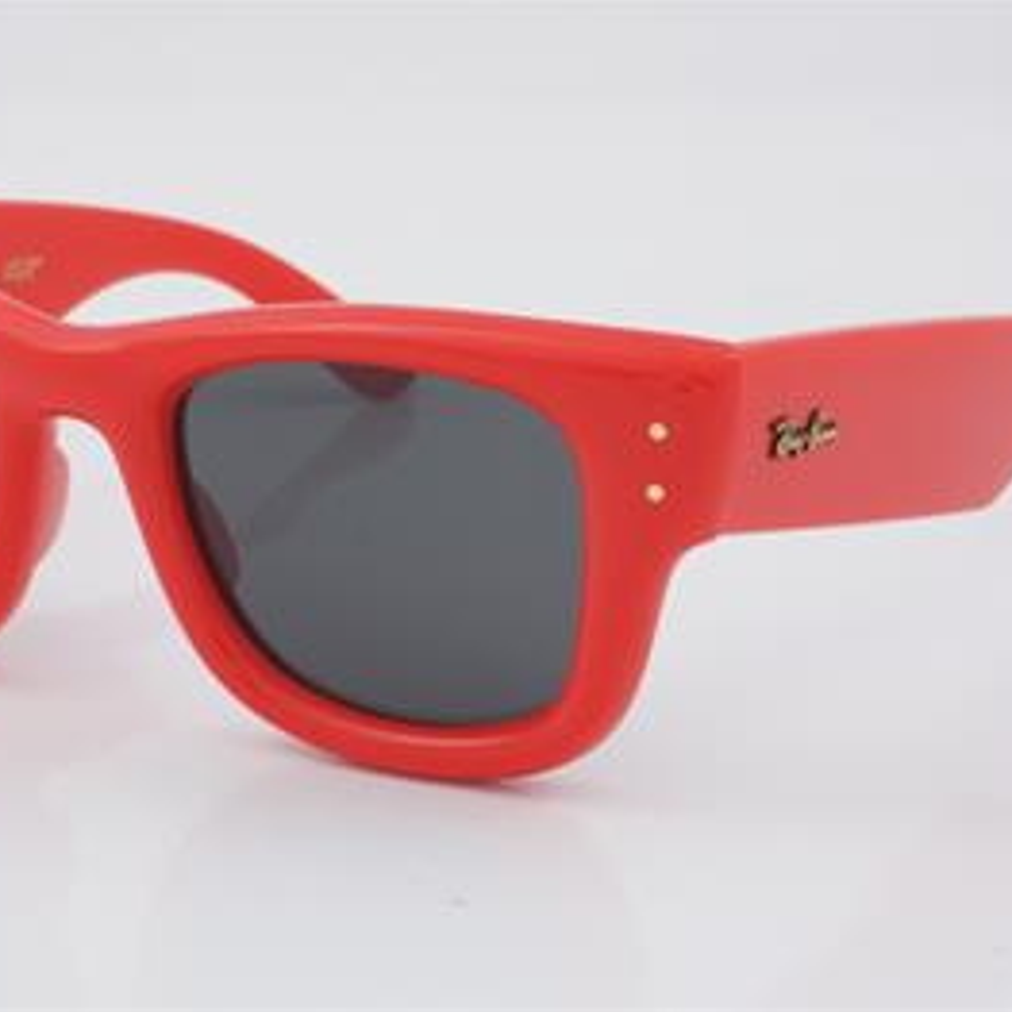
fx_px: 3208
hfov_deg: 17.9
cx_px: 408
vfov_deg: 17.9
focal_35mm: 97
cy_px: 504
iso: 100
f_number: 32
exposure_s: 1/3
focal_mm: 50
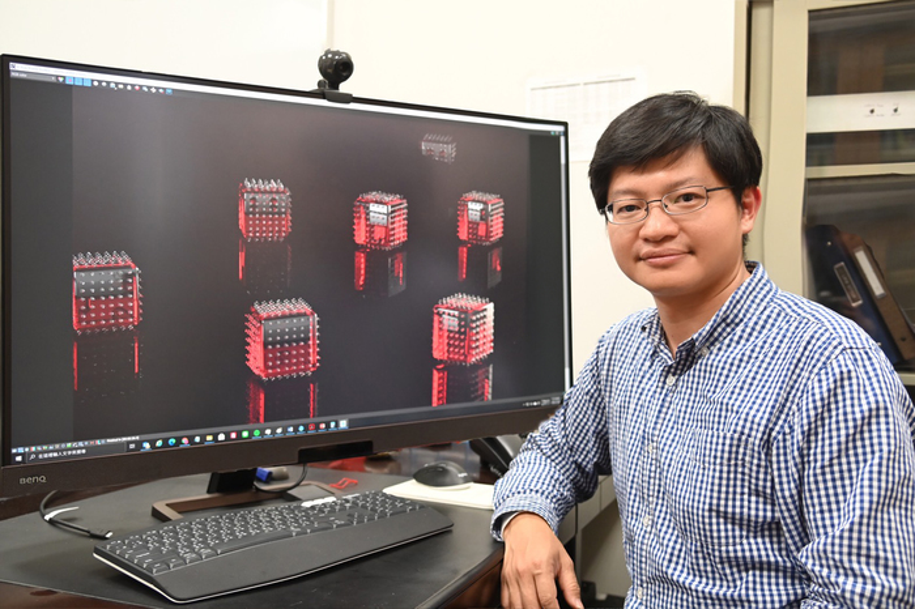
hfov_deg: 50.7
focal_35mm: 38
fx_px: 965
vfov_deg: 35.0
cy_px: 304
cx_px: 458
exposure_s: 1/100
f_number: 4
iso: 2000
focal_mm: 38
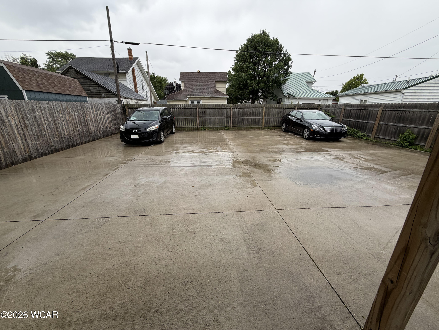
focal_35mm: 14
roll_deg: -1.6
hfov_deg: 102.1
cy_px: 165
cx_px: 220
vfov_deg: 85.7
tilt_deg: -18.2
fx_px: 178
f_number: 2.2
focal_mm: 2.22
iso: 50
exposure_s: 1/121
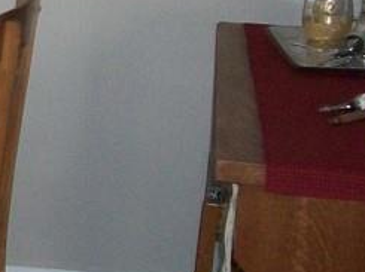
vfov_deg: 10.9
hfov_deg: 13.5
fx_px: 1411
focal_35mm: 134
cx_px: -256
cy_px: -15
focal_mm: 5.7
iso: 160
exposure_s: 1/30
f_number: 2.9
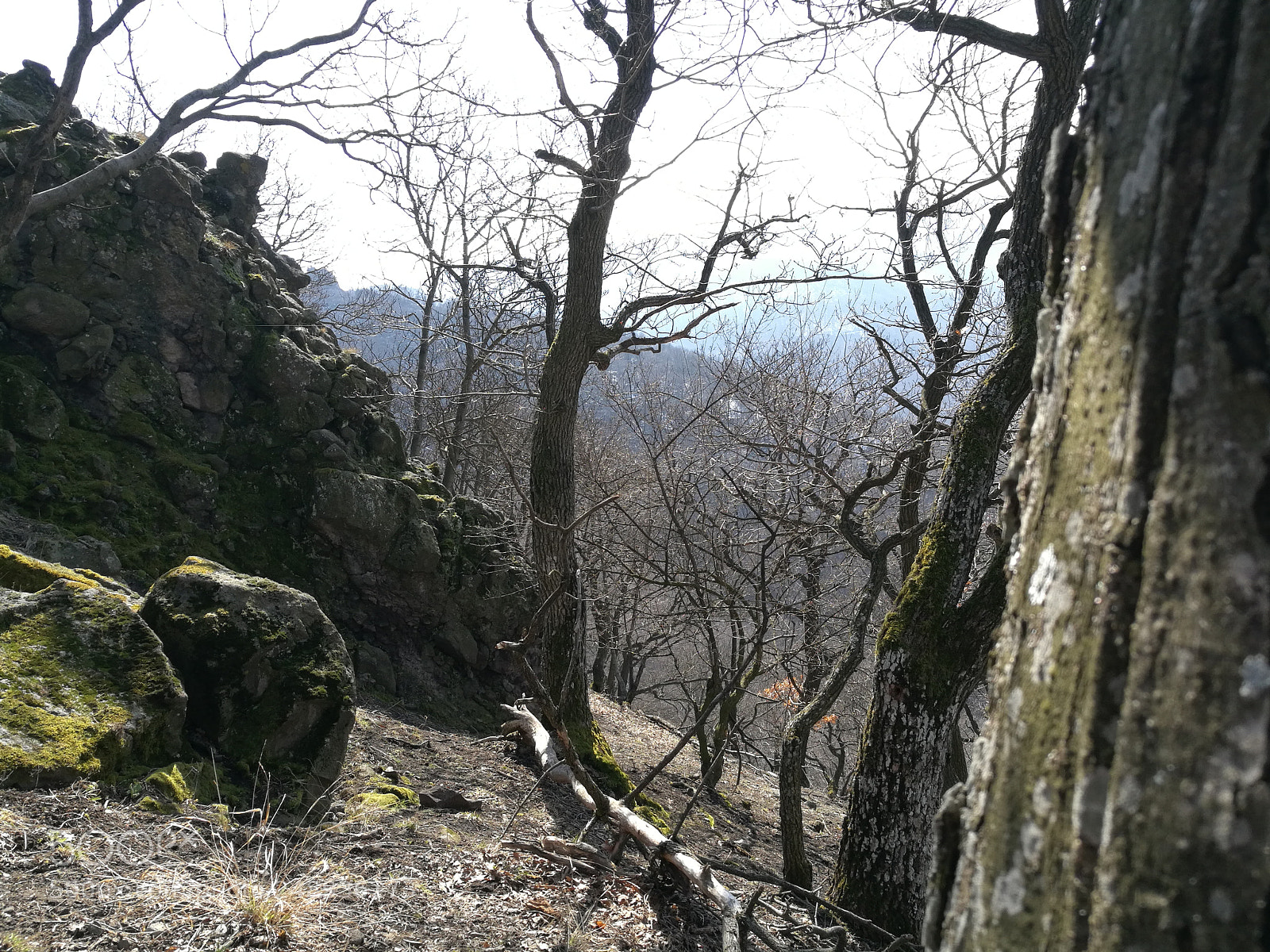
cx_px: 635
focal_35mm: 27
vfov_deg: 51.4
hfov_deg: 65.3
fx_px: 991
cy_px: 476
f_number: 2.2
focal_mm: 4.5
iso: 50
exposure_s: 1/332
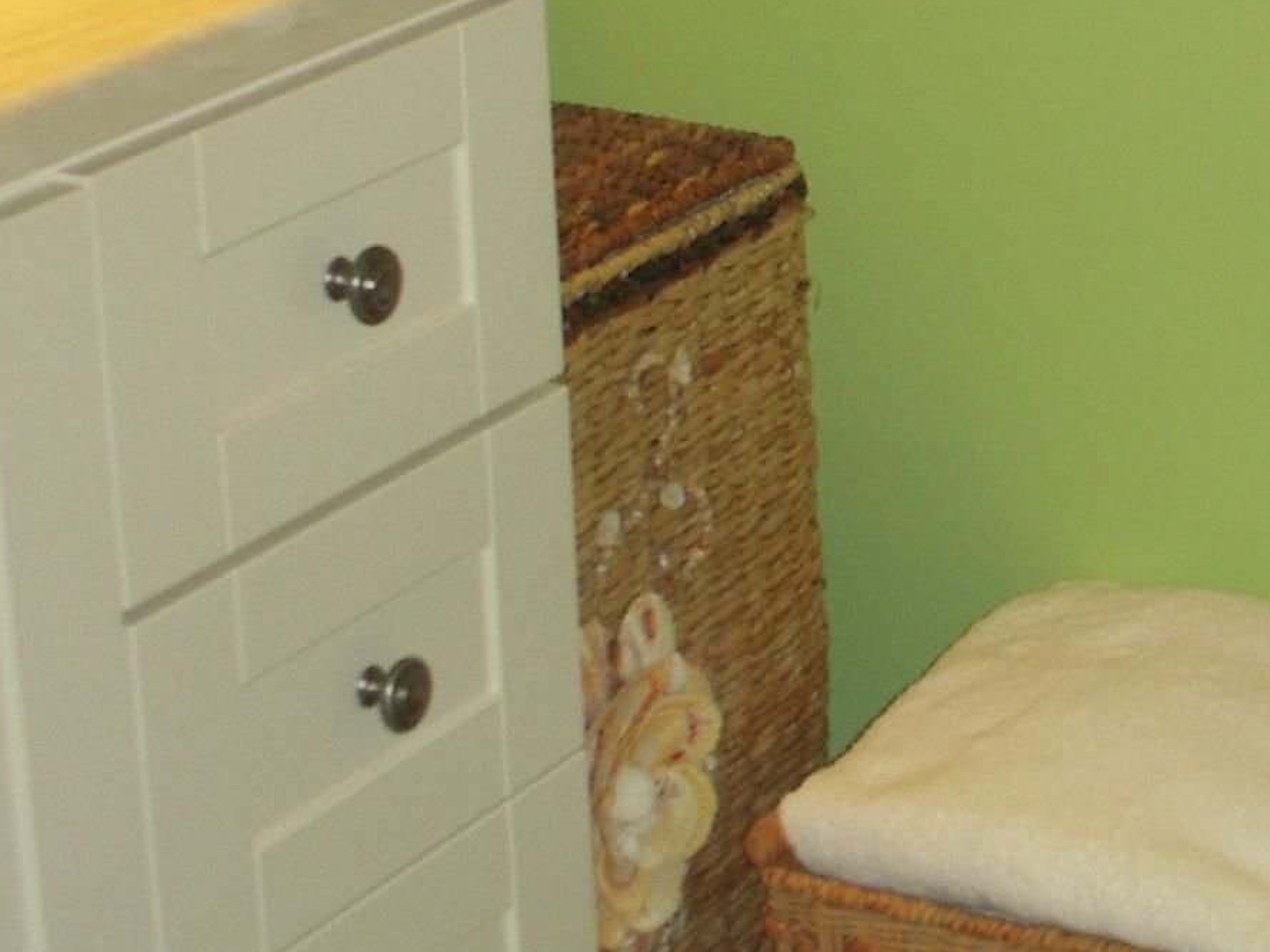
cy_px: 19
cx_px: 1322
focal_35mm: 114
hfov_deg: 16.8
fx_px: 4183
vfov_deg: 12.8
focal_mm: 6.3
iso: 100
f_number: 3.3
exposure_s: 1/30
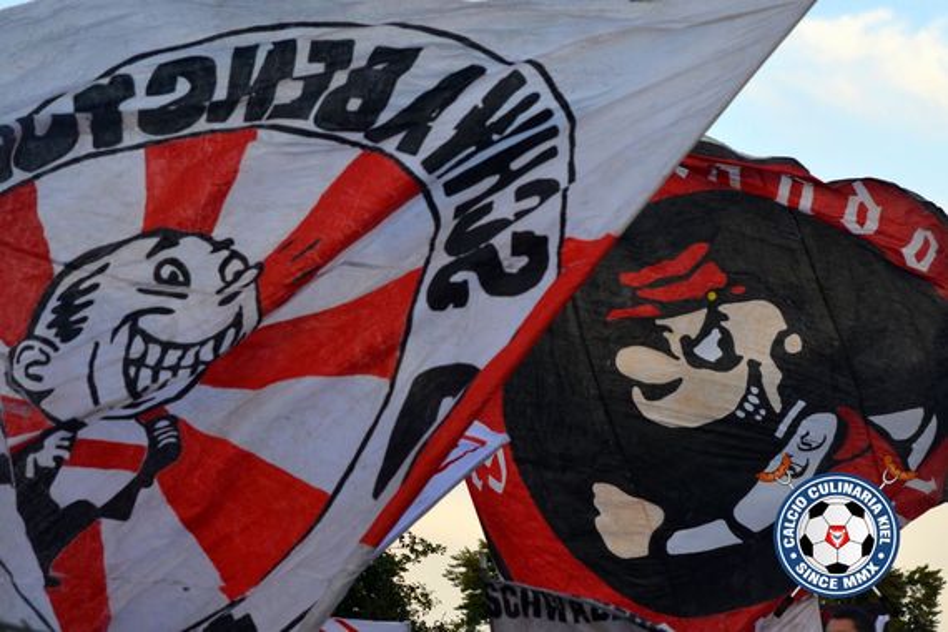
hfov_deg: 19.5
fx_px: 2765
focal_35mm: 105
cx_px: 474
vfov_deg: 13.0
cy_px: 316
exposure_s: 1/1000
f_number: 4
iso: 400
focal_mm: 70
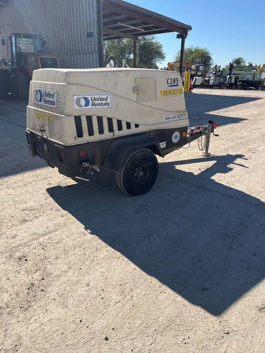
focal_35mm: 26
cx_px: 132
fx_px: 265
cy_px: 176
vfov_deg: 67.3
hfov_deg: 53.1
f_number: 1.6
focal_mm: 5.1
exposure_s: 1/3311
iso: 50
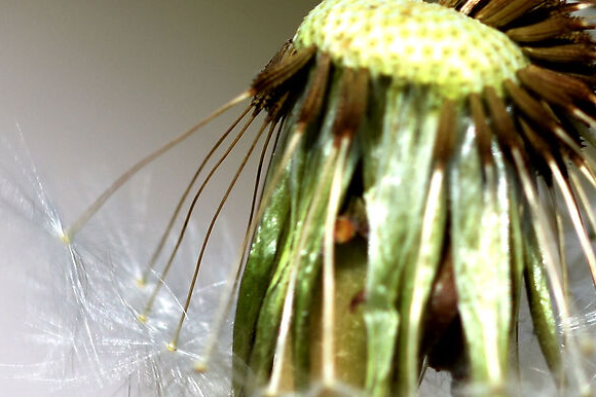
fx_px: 10789
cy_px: -49
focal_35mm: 652
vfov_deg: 2.1
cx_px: 1033
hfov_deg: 3.1
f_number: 6.3
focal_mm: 105
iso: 100
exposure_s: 1/640
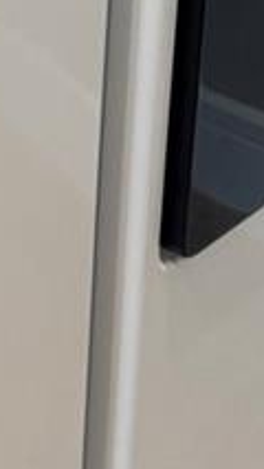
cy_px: -148
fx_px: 1827
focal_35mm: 147
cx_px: -273
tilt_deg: -23.5
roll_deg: +1.9
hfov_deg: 7.9
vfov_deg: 14.0
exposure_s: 1/60
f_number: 1.78
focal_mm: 6.76
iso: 200
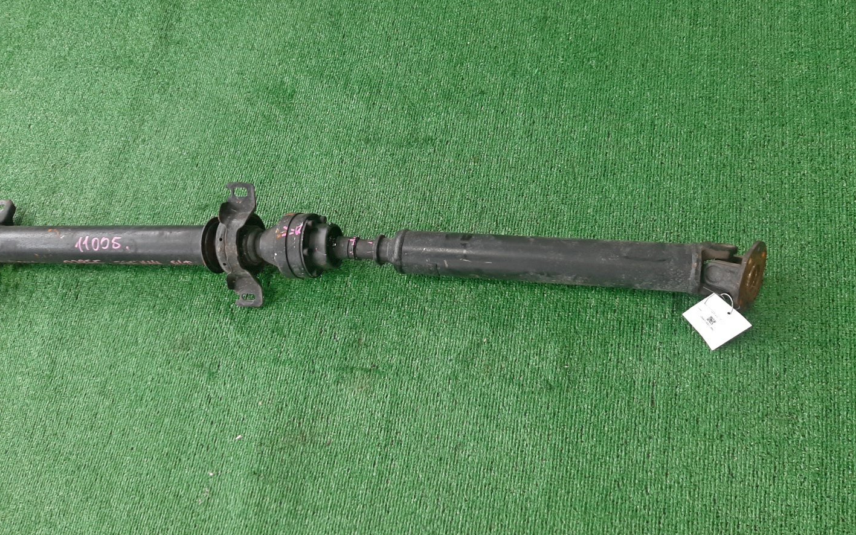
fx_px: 653
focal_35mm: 28
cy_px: 278
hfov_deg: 66.5
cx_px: 431
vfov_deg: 44.5
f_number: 1.7
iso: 104
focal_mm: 3.93
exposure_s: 1/50
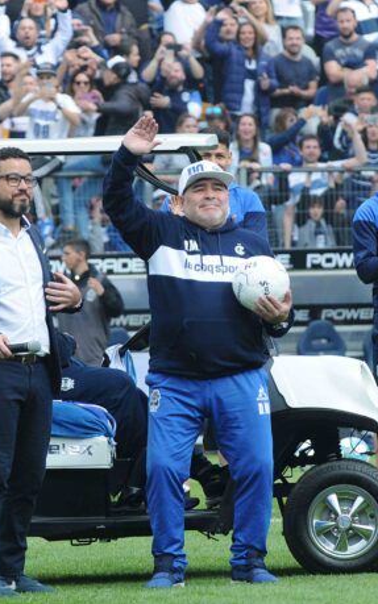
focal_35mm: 463
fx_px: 7629
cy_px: 303
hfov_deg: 2.8
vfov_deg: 4.5
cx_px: 142
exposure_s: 1/800
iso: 400
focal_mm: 200
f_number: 5.6
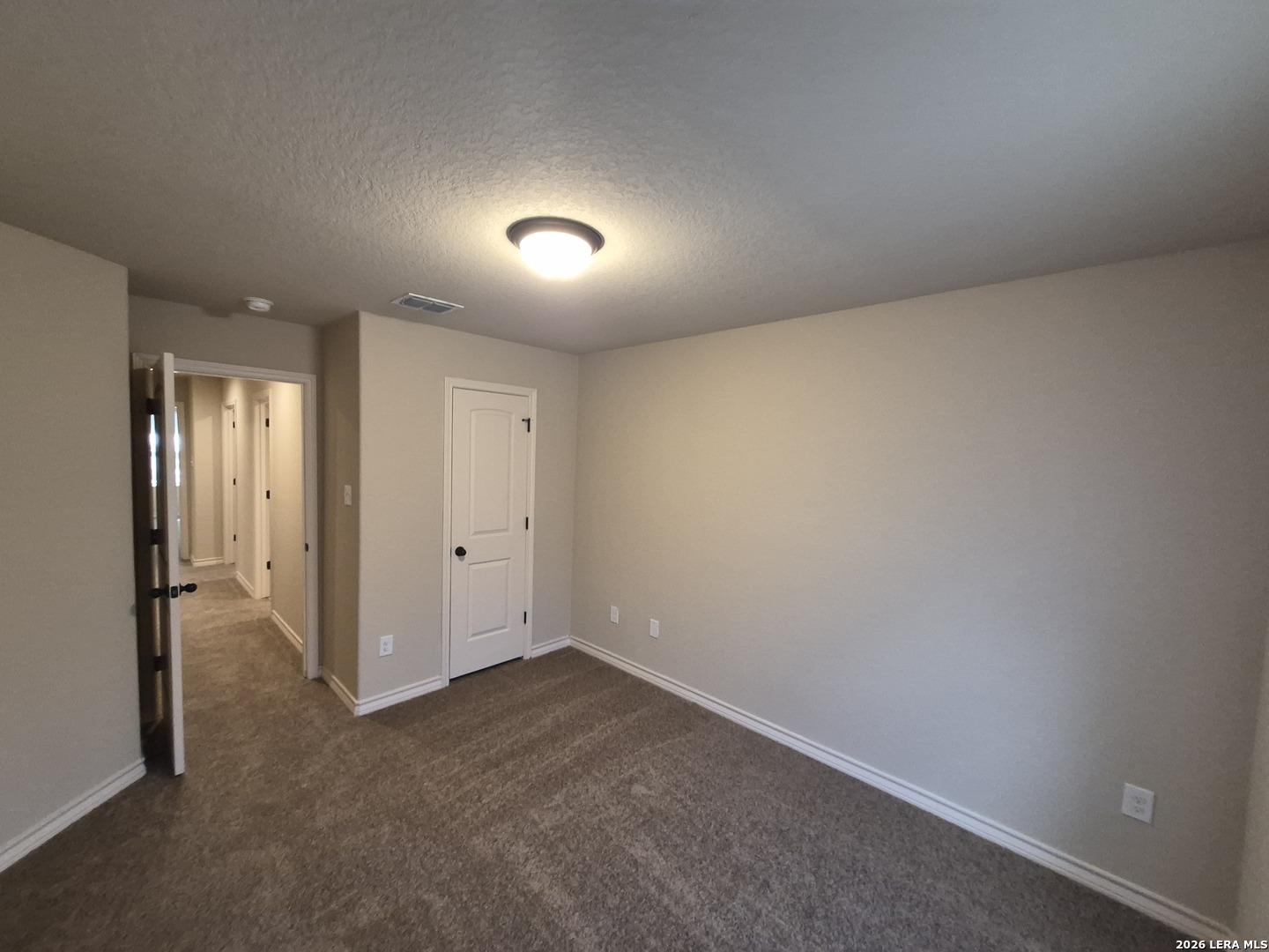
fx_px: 477
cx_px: 634
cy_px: 476
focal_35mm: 13
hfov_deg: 106.2
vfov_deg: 89.9
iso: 500
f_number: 2.2
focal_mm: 1.74
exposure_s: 1/60
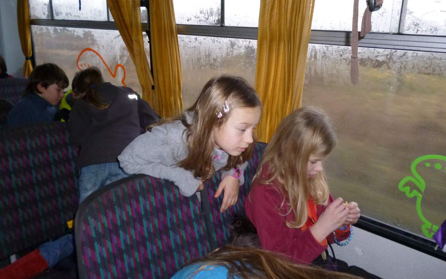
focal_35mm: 30
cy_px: 132
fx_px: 365
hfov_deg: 62.9
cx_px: 225
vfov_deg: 41.8
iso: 320
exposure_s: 1/60
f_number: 3.1
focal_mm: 5
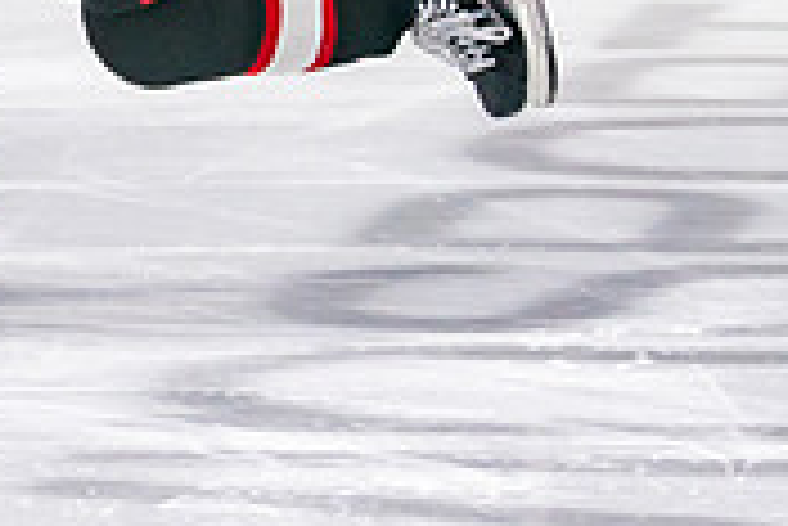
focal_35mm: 543
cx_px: 46
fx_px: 11895
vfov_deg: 2.5
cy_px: -326
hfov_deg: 3.8
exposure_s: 1/640
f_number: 2.8
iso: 800
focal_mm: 100
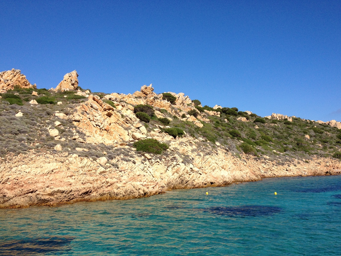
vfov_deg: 36.8
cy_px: 140
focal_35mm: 39
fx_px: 384
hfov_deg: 47.8
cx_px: 183
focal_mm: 4.28
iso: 64
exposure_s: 1/2123
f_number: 2.4
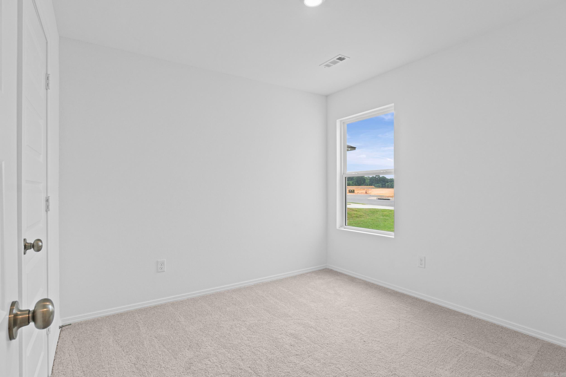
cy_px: 188
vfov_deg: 67.4
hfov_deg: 90.0
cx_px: 283
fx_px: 283
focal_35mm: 18
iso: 250
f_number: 9
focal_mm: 12
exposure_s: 1/13
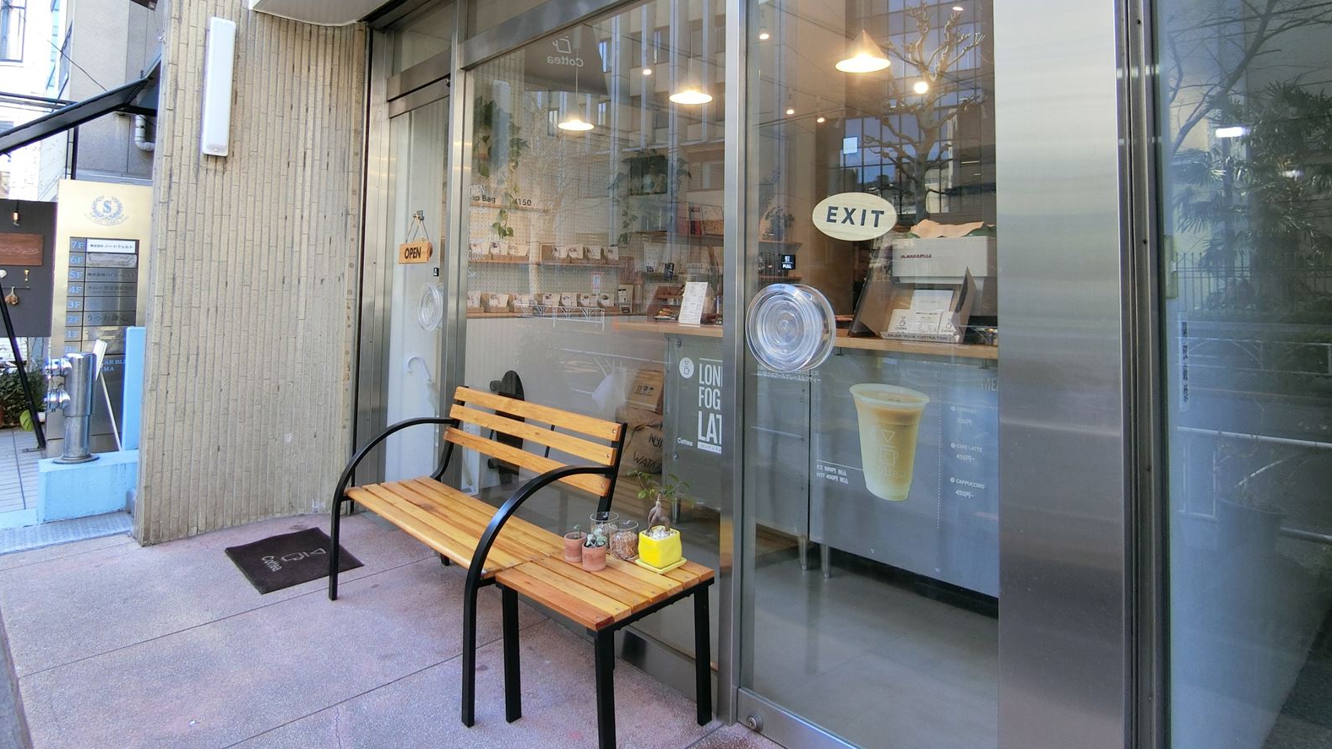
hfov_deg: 83.8
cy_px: 249
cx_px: 660
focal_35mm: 21
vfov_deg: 52.6
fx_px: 742
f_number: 2.7
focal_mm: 4.06
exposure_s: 1/125
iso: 160
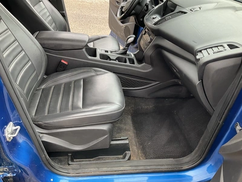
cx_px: 121
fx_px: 203
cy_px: 91
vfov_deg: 48.2
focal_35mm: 29
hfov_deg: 61.7
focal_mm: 3
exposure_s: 1/86
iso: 64
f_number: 1.8
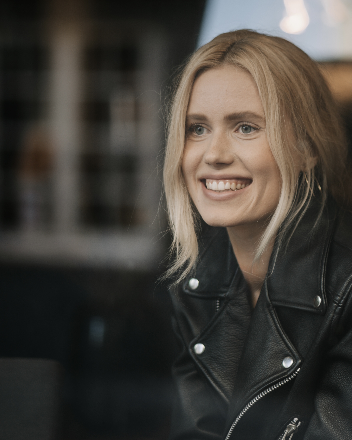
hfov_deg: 9.6
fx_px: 2097
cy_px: 200
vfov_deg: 12.0
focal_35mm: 161
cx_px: 286
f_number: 1.4
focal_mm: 85
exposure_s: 1/200
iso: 100
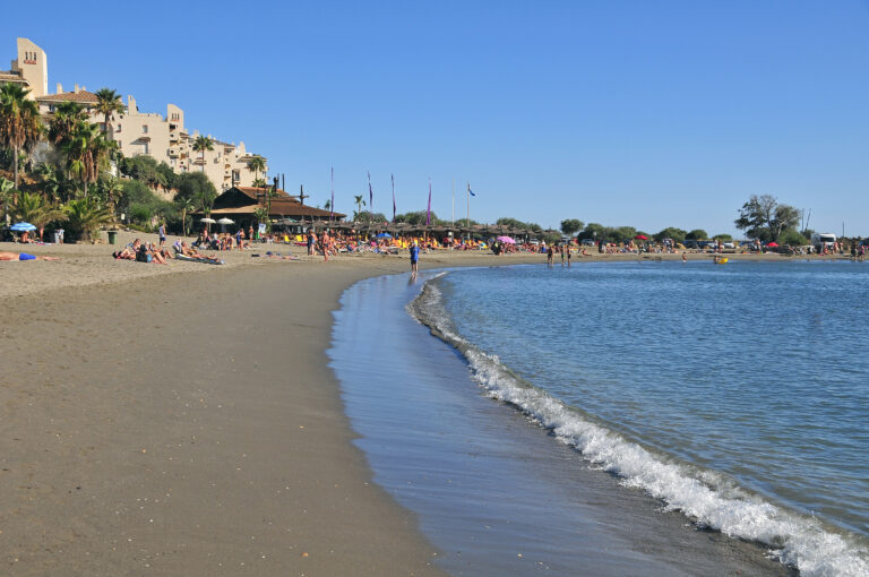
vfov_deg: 28.0
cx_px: 434
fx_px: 1157
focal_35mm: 48
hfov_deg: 41.2
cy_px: 288
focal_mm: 32
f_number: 11
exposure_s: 1/400
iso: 200
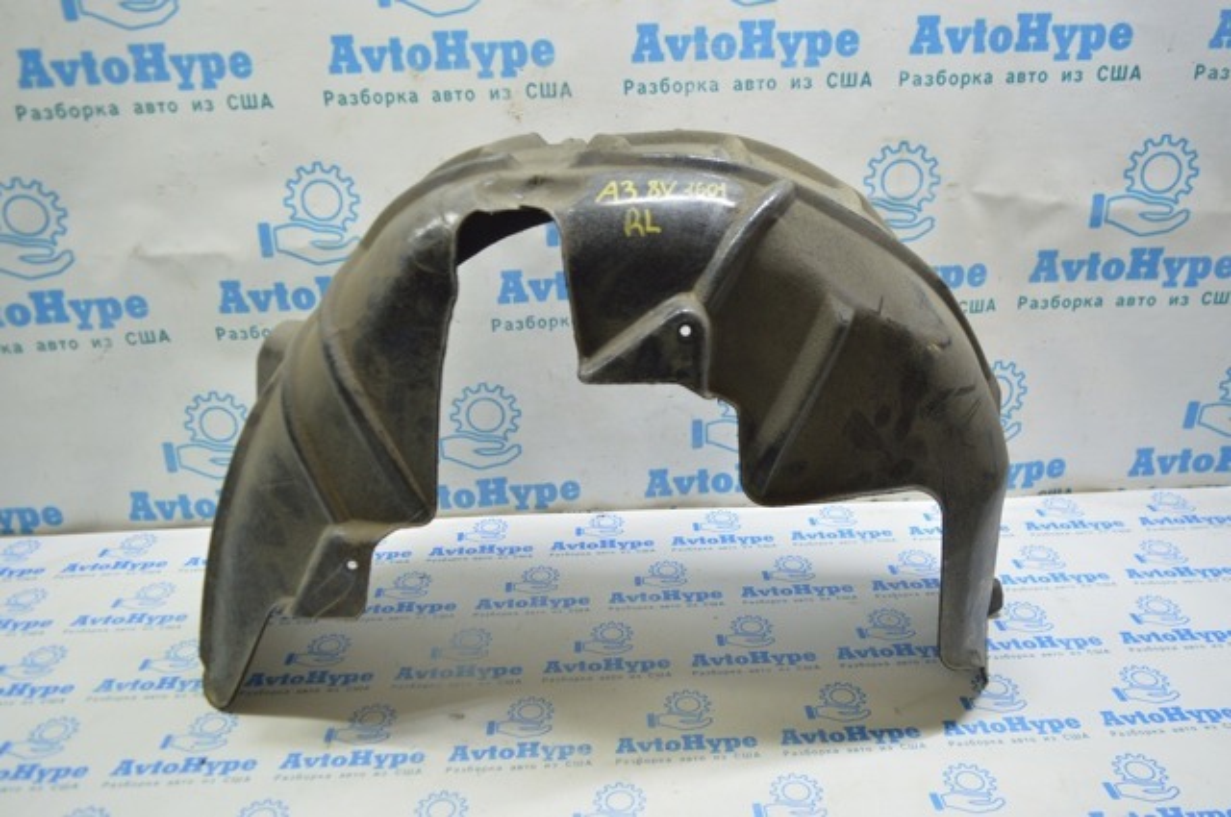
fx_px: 1025
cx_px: 616
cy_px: 408
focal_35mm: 30
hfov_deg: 62.0
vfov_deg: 43.5
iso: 400
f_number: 3.5
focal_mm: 20
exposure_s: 1/40
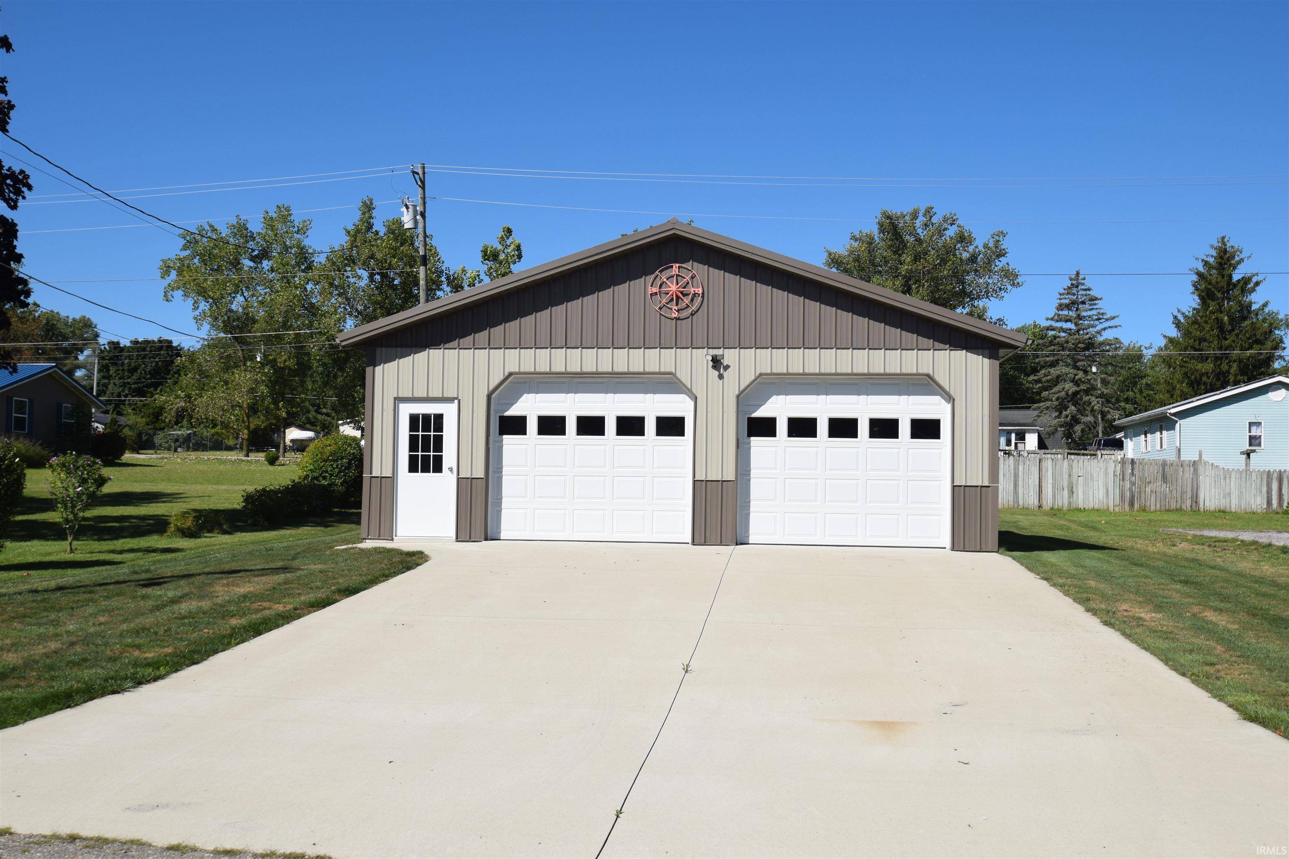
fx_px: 1289
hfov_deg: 53.1
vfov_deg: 36.9
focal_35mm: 36
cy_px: 430
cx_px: 644
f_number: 11
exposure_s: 1/500
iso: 200
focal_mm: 24
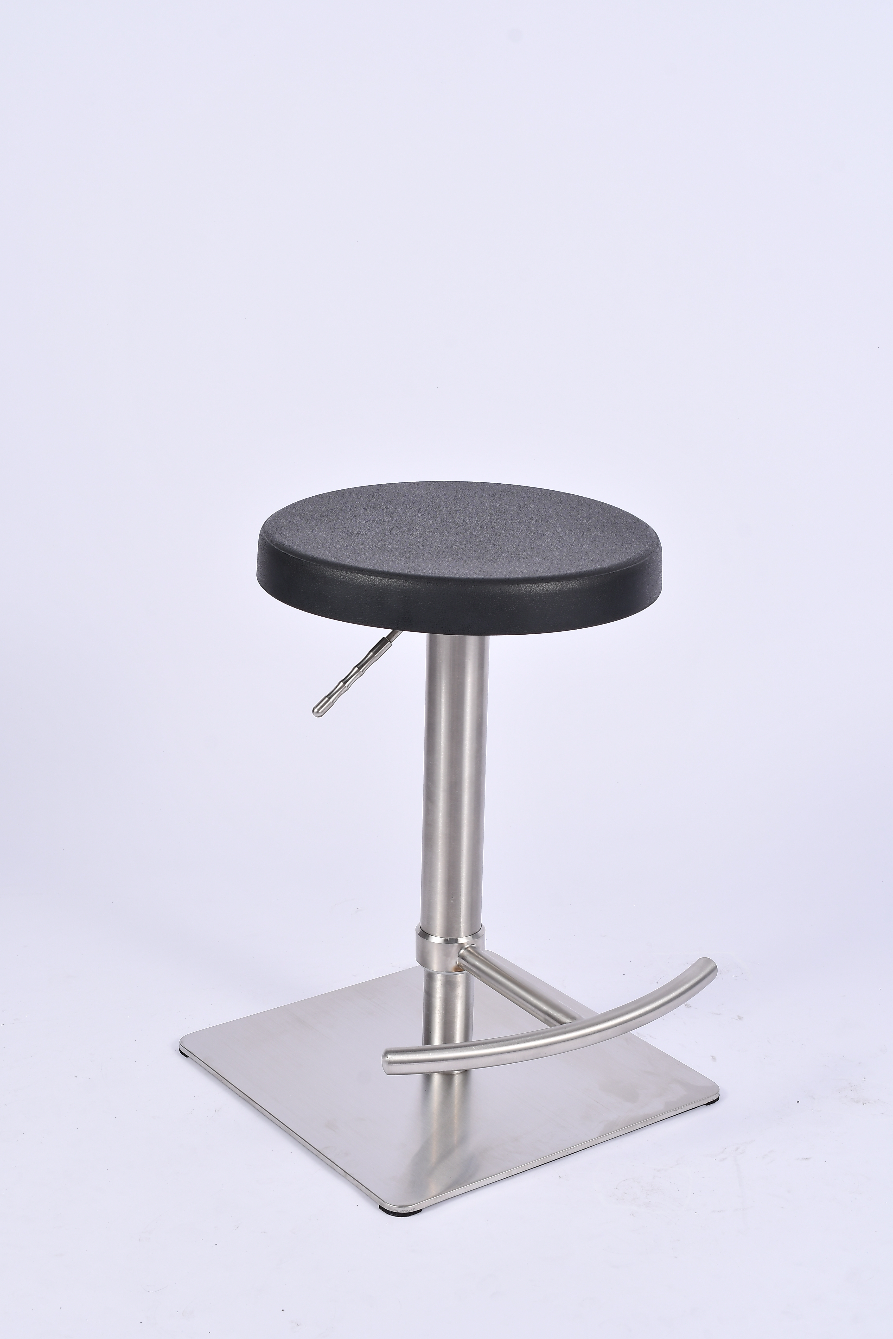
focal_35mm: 60
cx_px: 446
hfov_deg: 22.6
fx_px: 2232
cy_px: 670
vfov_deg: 33.4
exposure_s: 1/100
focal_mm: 40
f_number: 11
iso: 100
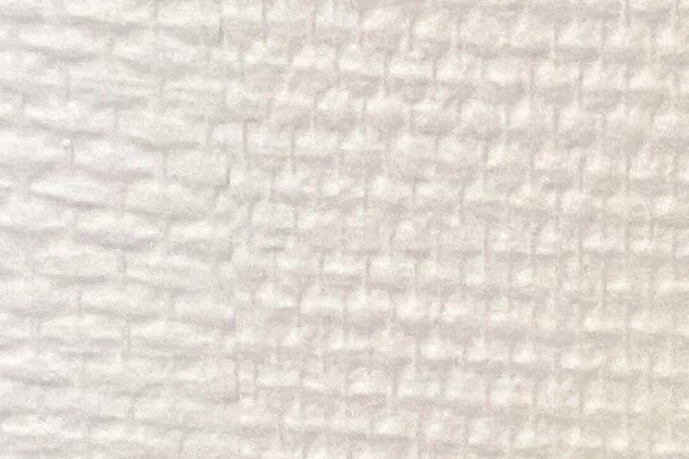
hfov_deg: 10.1
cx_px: 949
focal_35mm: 199
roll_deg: -1.5
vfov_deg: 6.0
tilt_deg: -24.7
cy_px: 1696
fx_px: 3807
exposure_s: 1/50
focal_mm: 4.25
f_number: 1.8
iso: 250
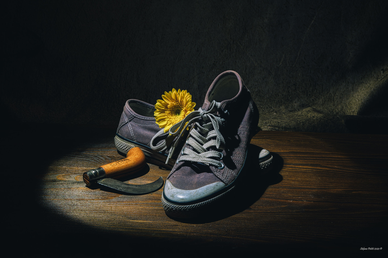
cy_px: 129
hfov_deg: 35.7
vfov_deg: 24.2
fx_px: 603
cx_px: 194
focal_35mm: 56
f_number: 4.5
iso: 31
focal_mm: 56
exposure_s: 1
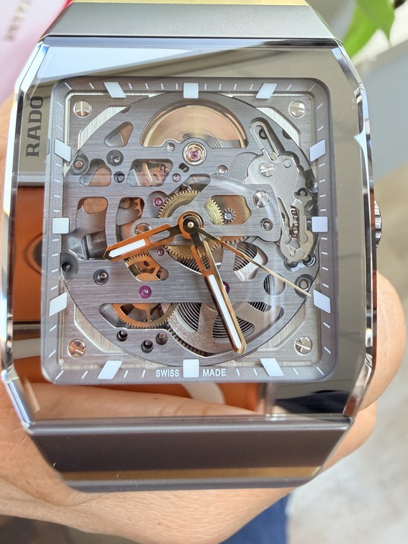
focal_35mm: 33
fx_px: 519
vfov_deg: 54.3
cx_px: 212
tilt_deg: -63.6
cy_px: 183
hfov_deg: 42.9
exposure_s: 1/60
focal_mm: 2.22
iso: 160
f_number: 2.2
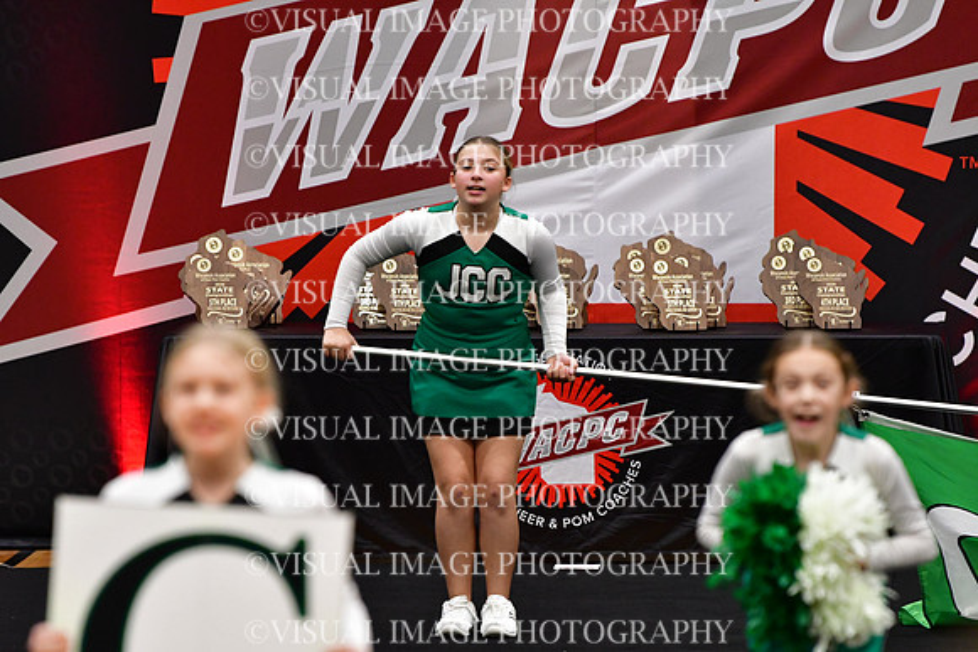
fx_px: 8152
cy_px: 326
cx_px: 489
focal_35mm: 300
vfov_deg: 4.6
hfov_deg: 6.9
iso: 4000
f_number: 3.5
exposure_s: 1/500
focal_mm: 200
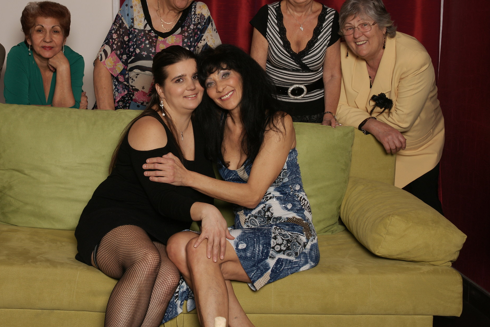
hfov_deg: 40.7
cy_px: 124
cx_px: 174
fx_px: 653
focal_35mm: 48
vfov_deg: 28.0
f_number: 10
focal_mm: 35
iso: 160
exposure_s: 1/125
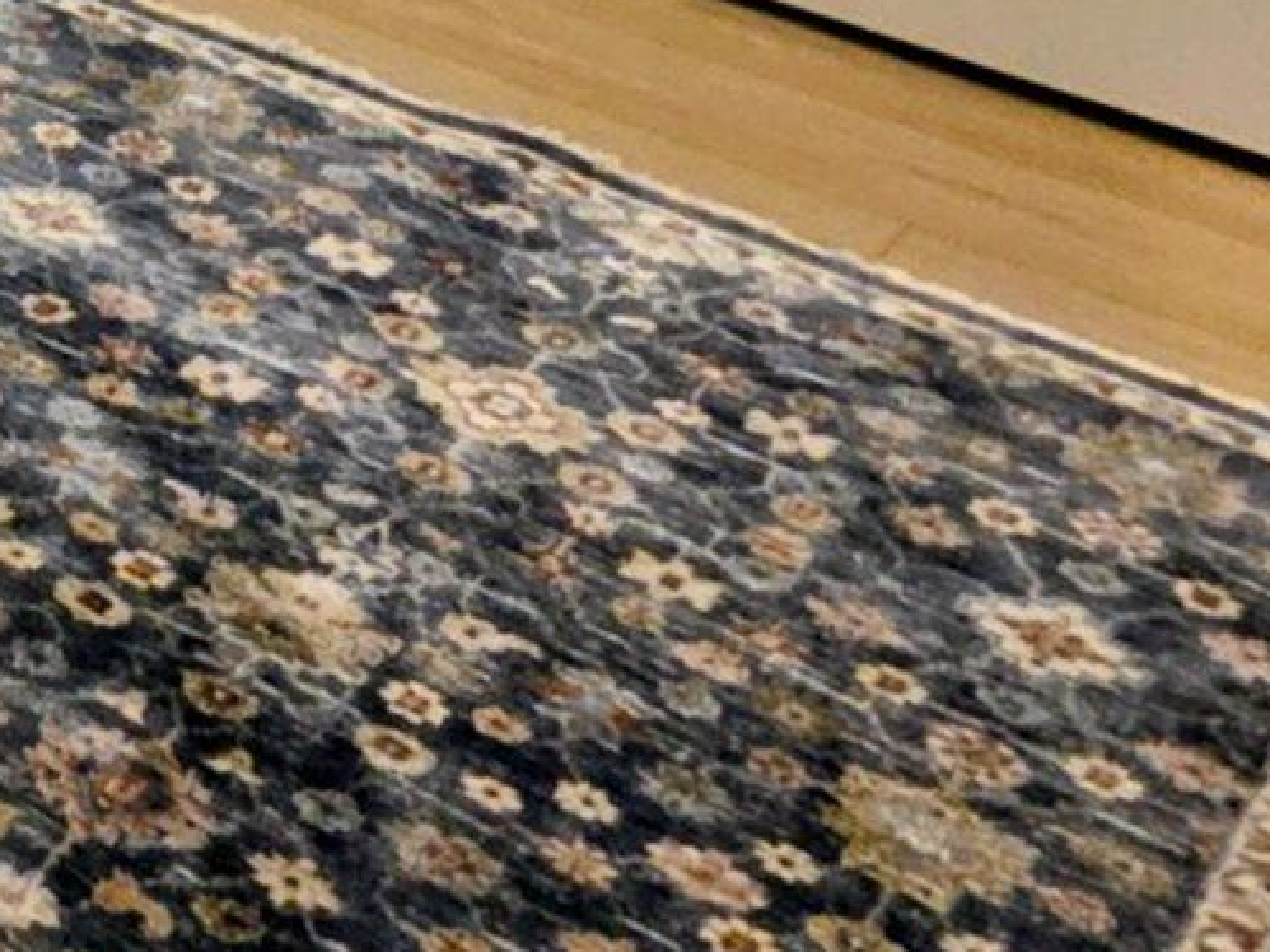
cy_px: -1441
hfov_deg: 15.5
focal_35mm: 80
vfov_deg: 13.0
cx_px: -1645
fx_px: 2934
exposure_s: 1/60
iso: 250
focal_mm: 2.2
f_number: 1.9
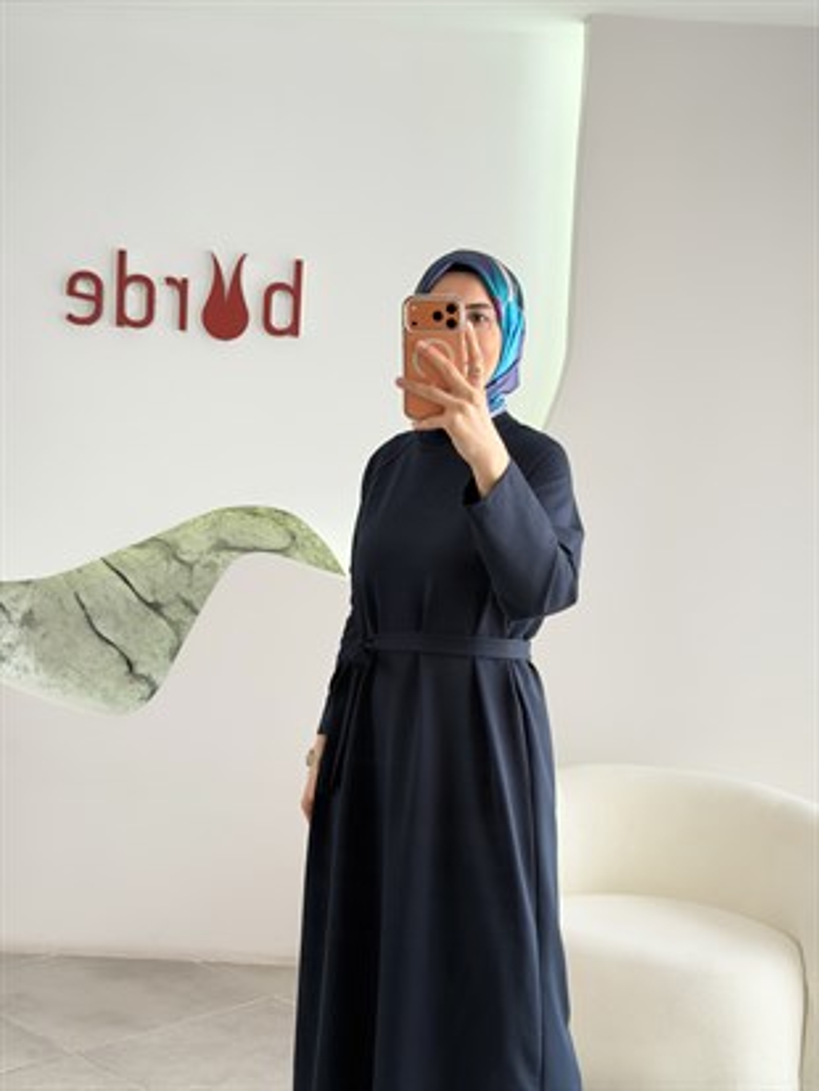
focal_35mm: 48
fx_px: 1513
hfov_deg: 30.3
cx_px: 410
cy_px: 546
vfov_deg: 39.6
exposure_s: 1/121
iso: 80
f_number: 1.78
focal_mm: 6.76
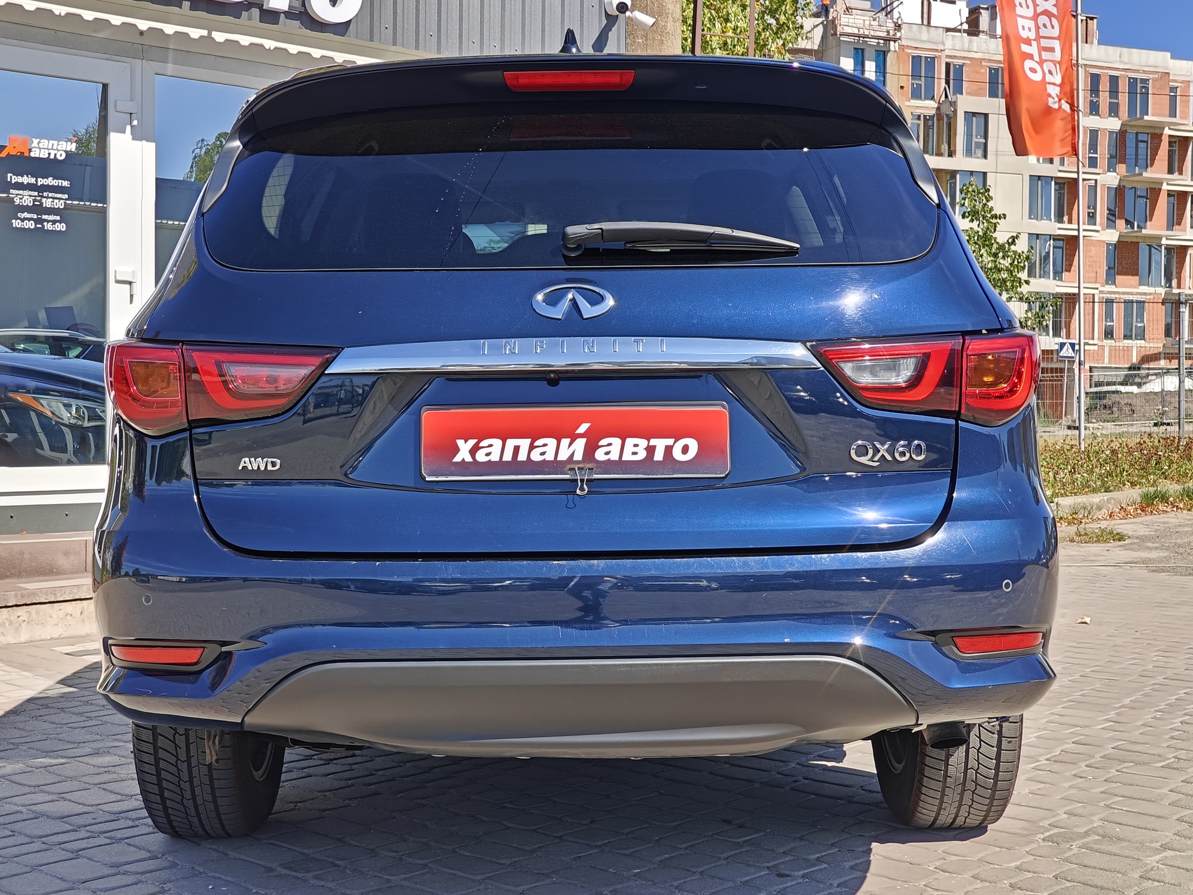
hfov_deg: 40.4
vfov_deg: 30.9
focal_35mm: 47
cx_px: 596
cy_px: 448
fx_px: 1620
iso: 50
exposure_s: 1/924
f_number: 2
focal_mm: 7.08
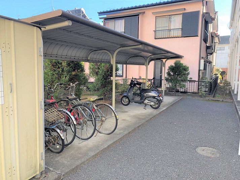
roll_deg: -1.7
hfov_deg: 63.4
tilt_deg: -5.3
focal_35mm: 28
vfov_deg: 49.8
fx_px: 194
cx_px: 120
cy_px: 90
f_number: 1.8
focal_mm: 4
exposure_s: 1/209
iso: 20
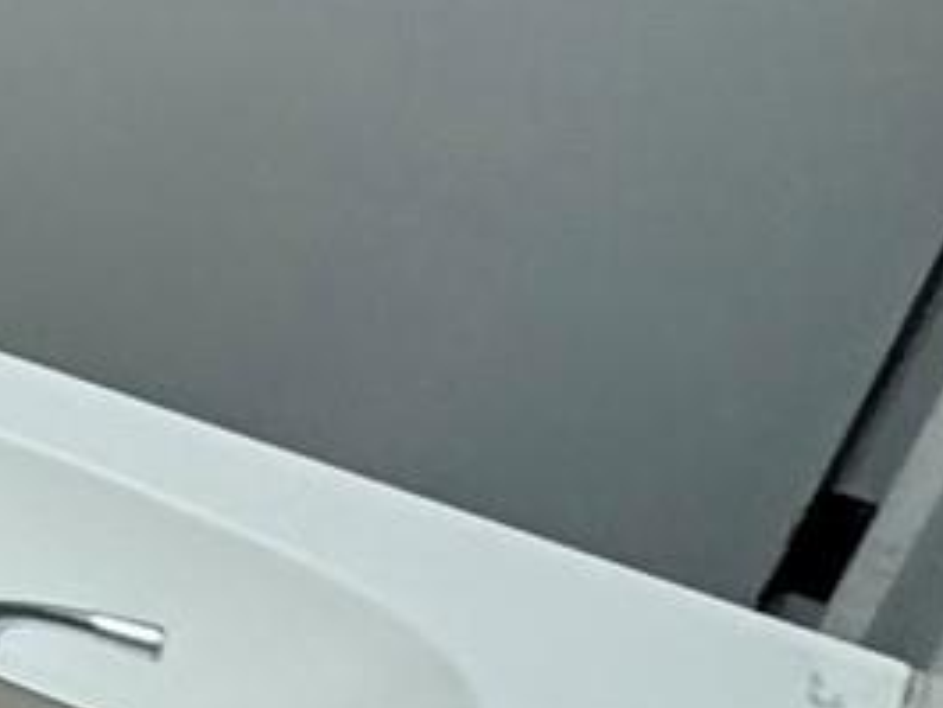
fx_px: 2943
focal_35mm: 108
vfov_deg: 13.3
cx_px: -2512
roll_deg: -0.2
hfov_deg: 9.1
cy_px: -189
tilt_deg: -22.5
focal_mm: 2.22
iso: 200
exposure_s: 1/120
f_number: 2.2
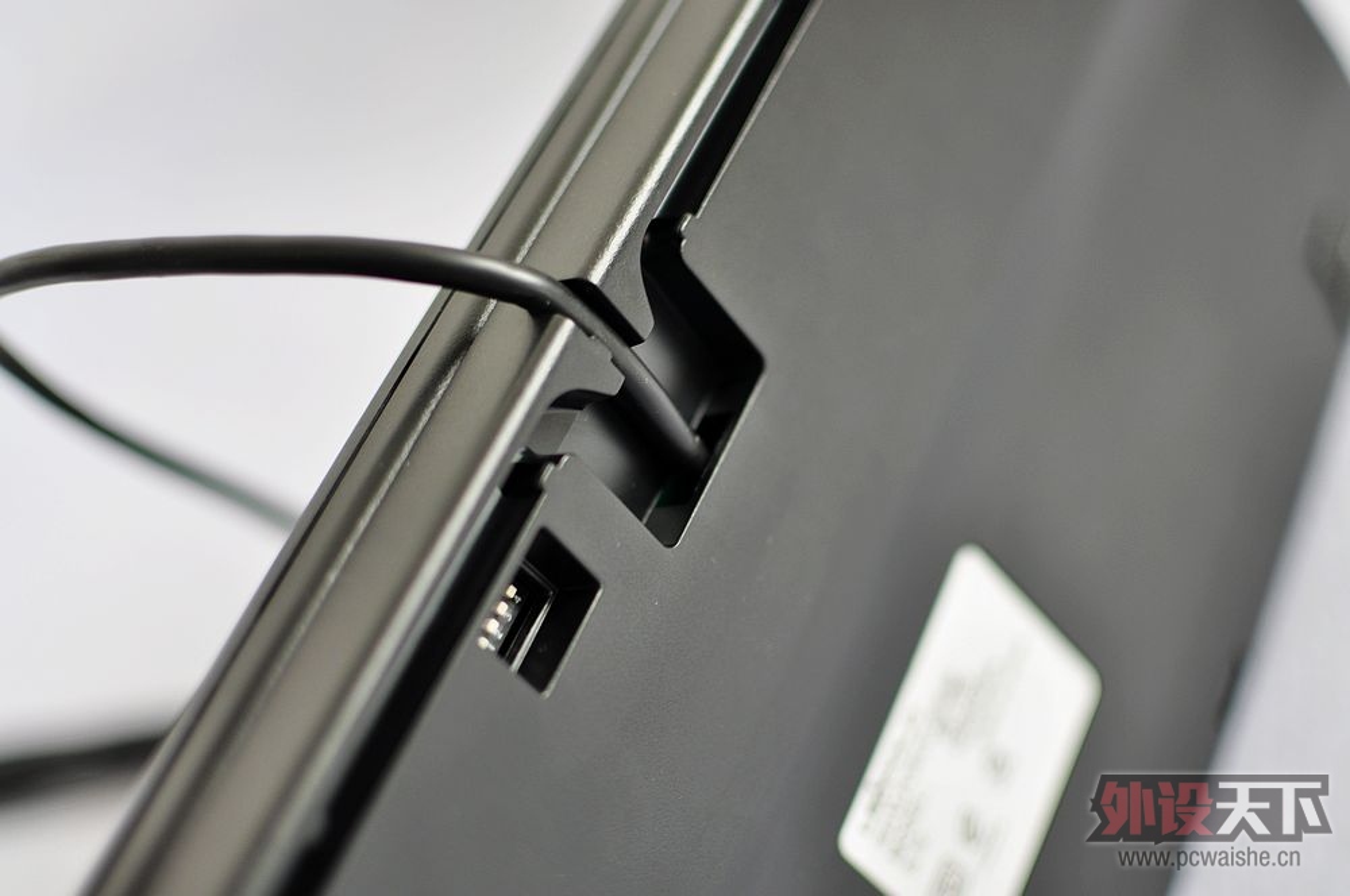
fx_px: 1966
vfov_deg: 25.7
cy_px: 448
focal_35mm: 52
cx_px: 675
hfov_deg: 37.9
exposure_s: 1/40
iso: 200
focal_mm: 35
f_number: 1.8
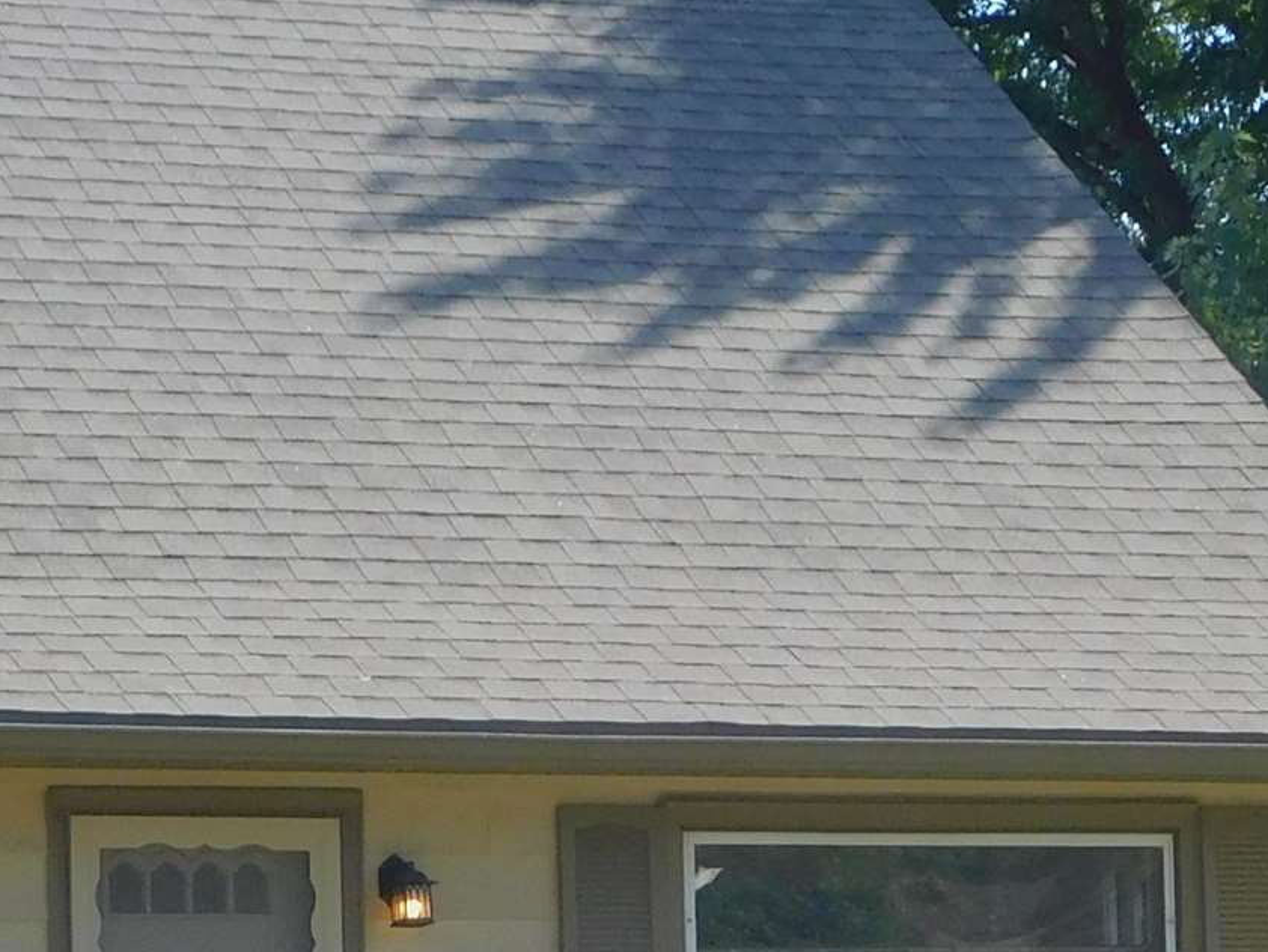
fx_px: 6815
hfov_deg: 10.6
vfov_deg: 8.0
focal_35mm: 186
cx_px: 214
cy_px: 916
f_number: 3.8
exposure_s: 1/500
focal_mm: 9
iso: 125
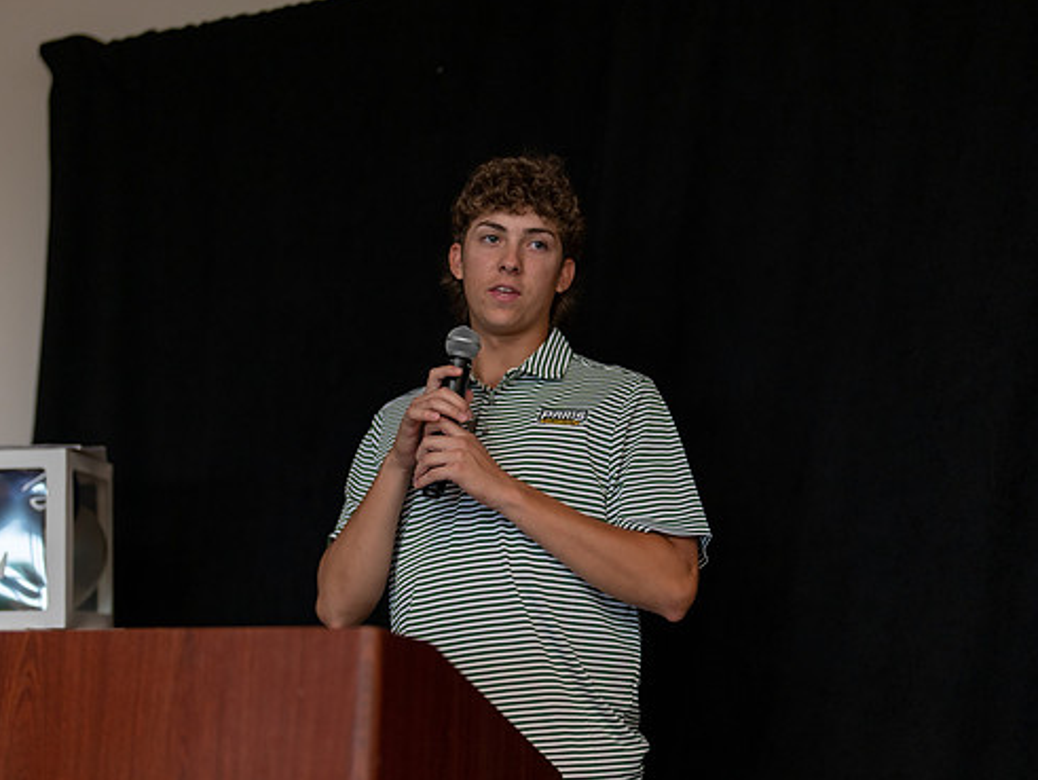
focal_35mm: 72
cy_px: 486
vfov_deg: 20.4
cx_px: 539
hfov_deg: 27.0
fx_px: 2161
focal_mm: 50
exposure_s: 1/320
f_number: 1.2
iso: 200
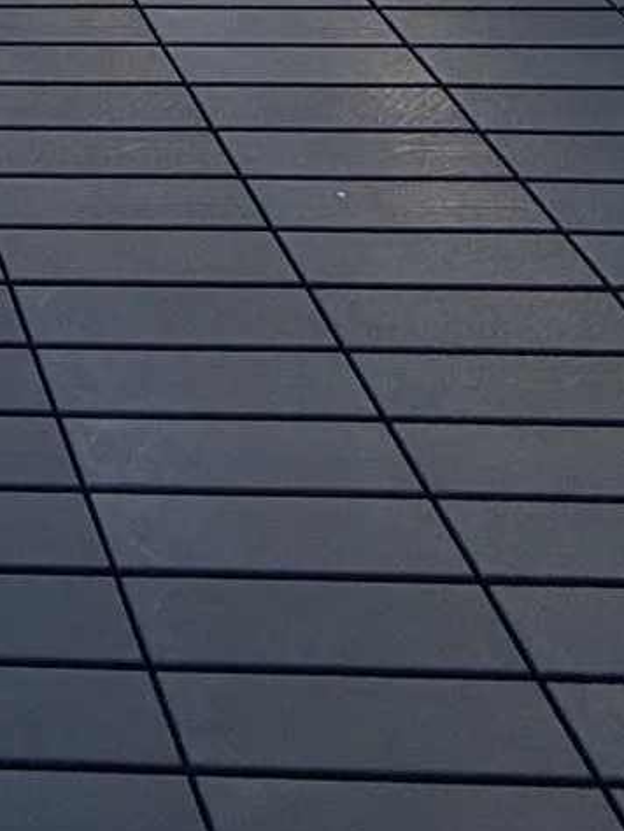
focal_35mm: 68
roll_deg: +0.4
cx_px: -575
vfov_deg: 16.7
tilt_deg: +0.8
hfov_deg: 16.9
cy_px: -1012
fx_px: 1633
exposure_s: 1/607
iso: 50
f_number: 2.2
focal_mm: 2.22
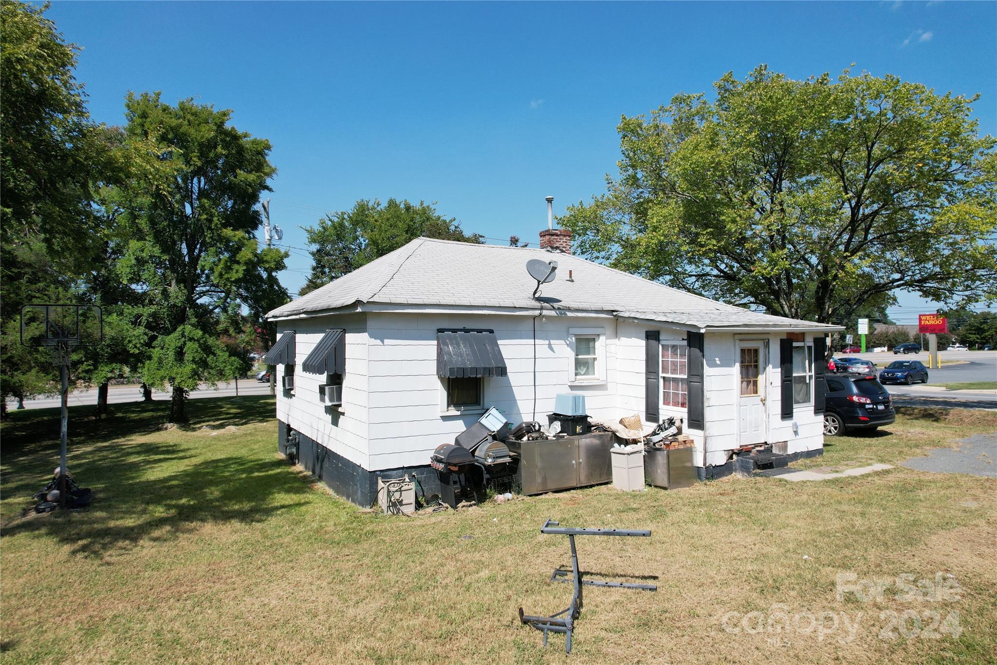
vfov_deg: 57.2
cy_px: 332
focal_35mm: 22
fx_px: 609
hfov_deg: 78.6
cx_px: 498
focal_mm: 8.38
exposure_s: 1/2500
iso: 150
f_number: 2.8
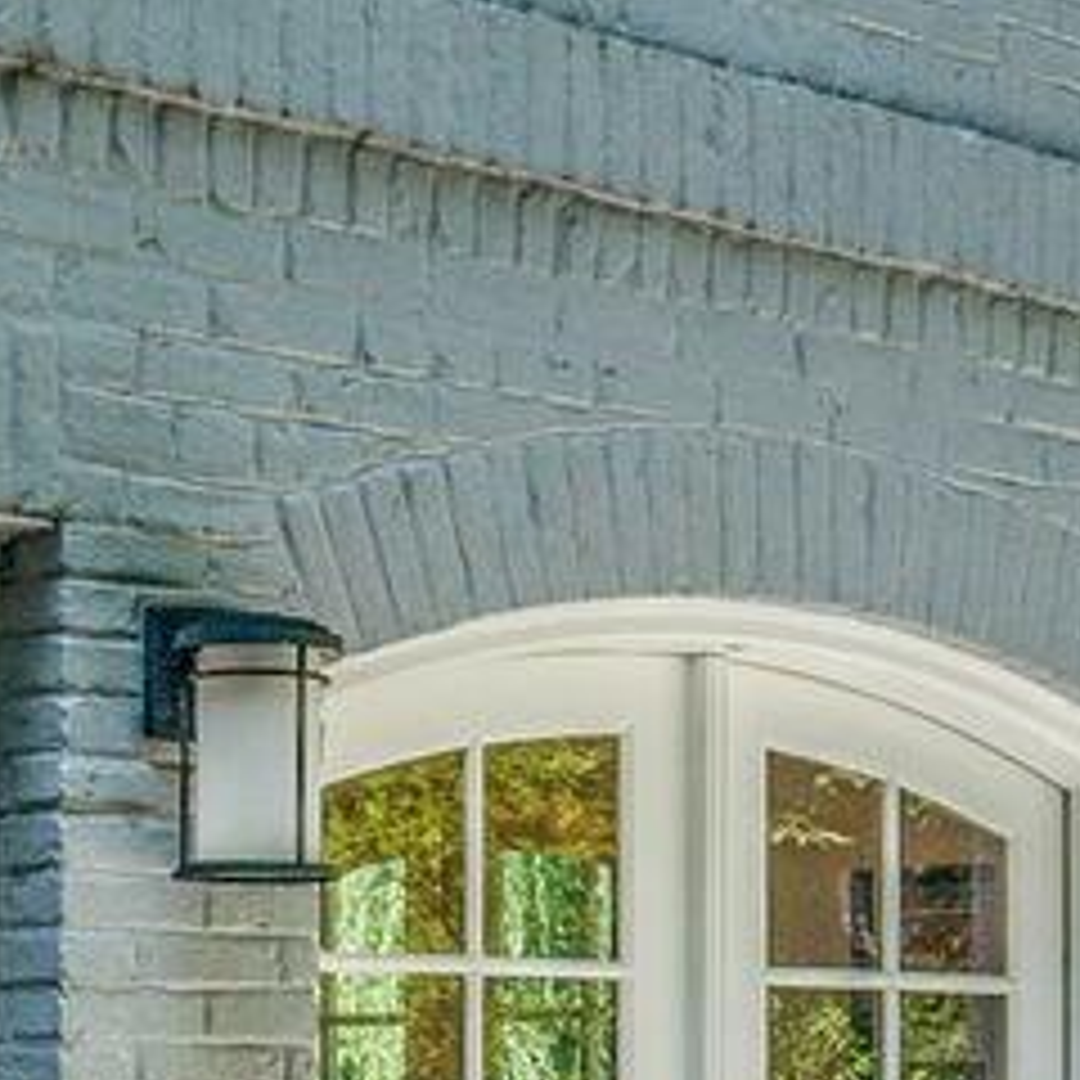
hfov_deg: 17.5
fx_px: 3459
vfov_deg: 17.0
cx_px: 958
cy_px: 1287
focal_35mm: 98
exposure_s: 1/320
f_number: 8
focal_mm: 16
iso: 500
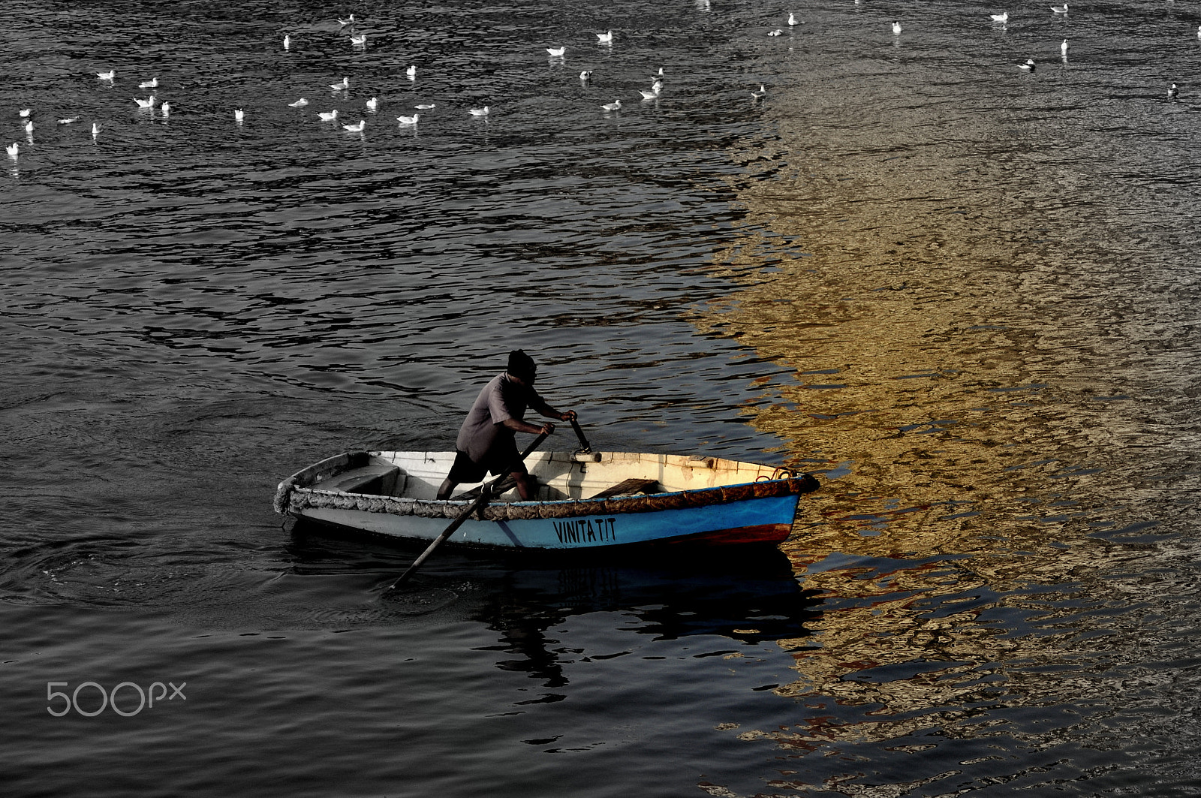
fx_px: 3899
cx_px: 600
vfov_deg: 11.7
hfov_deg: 17.5
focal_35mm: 117
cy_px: 399
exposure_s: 1/800
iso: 200
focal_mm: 78
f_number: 4.5
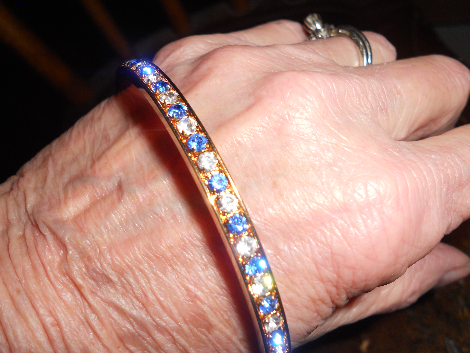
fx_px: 434
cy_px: 176
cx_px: 235
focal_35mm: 32
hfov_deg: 56.8
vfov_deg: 44.2
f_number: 8.8
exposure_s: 1/25
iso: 80
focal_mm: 5.8
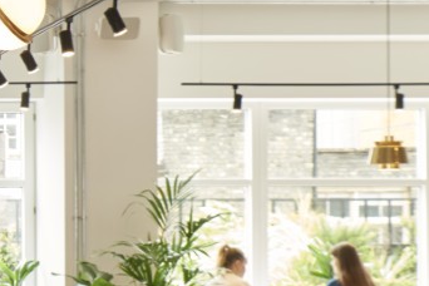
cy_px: 253
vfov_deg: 11.1
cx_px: -378
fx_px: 1466
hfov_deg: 14.4
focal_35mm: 123
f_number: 8
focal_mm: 26
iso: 100
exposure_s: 1/4
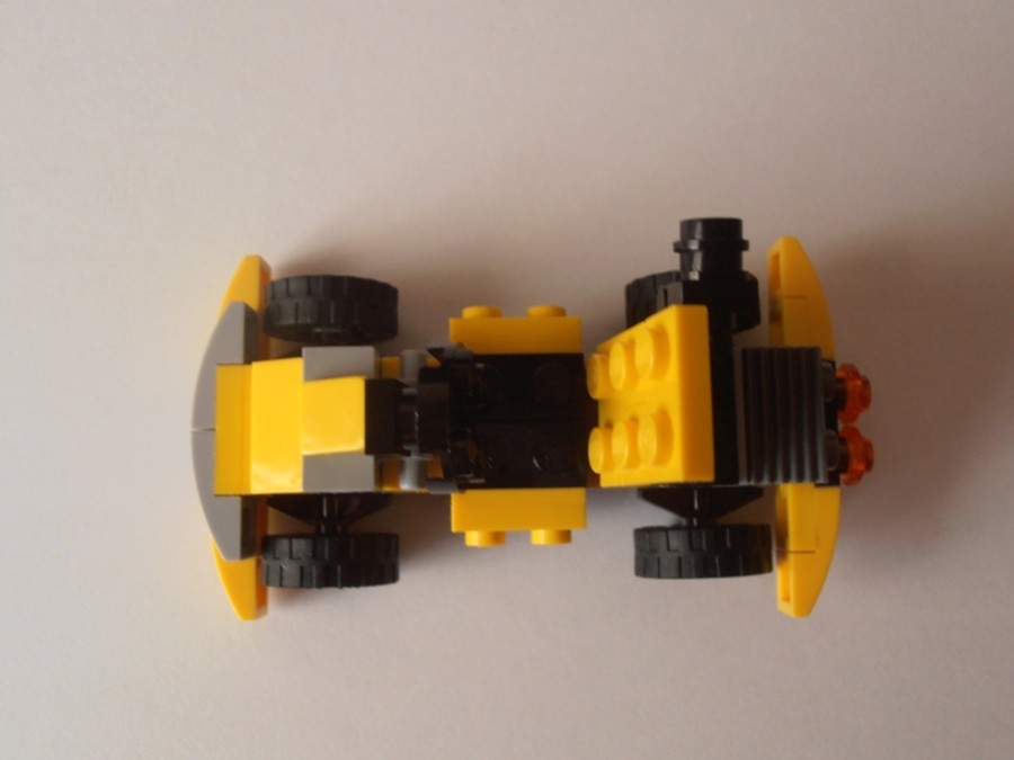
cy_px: 380
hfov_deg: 50.1
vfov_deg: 38.7
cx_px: 507
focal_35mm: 37
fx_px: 1084
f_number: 3.9
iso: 125
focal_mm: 6.61
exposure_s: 1/20
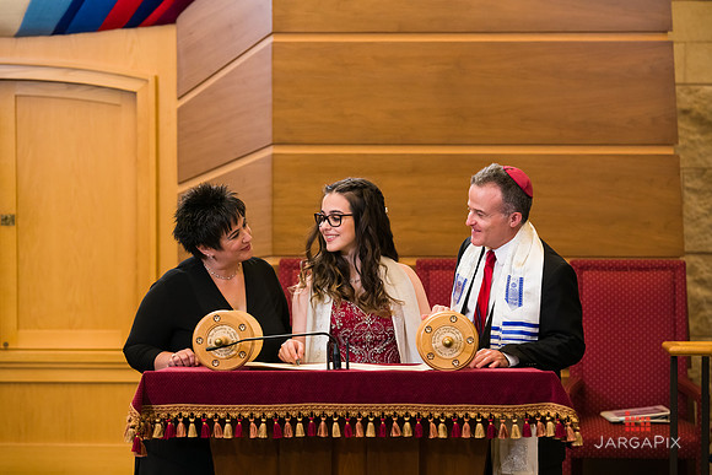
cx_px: 356
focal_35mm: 145
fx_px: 2868
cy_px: 238
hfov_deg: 14.2
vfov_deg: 9.5
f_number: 5.6
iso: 1600
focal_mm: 145
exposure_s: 1/200
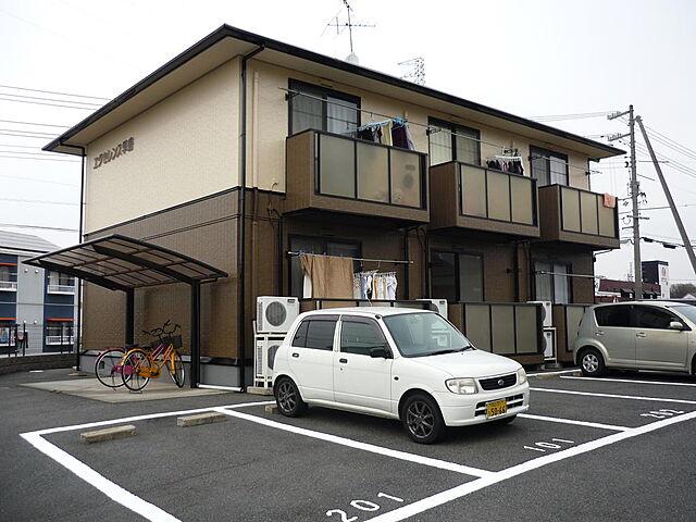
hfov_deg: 55.4
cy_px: 261
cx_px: 348
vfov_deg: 42.9
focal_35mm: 33
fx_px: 664
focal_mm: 5.5
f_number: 2.8
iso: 100
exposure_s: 1/640
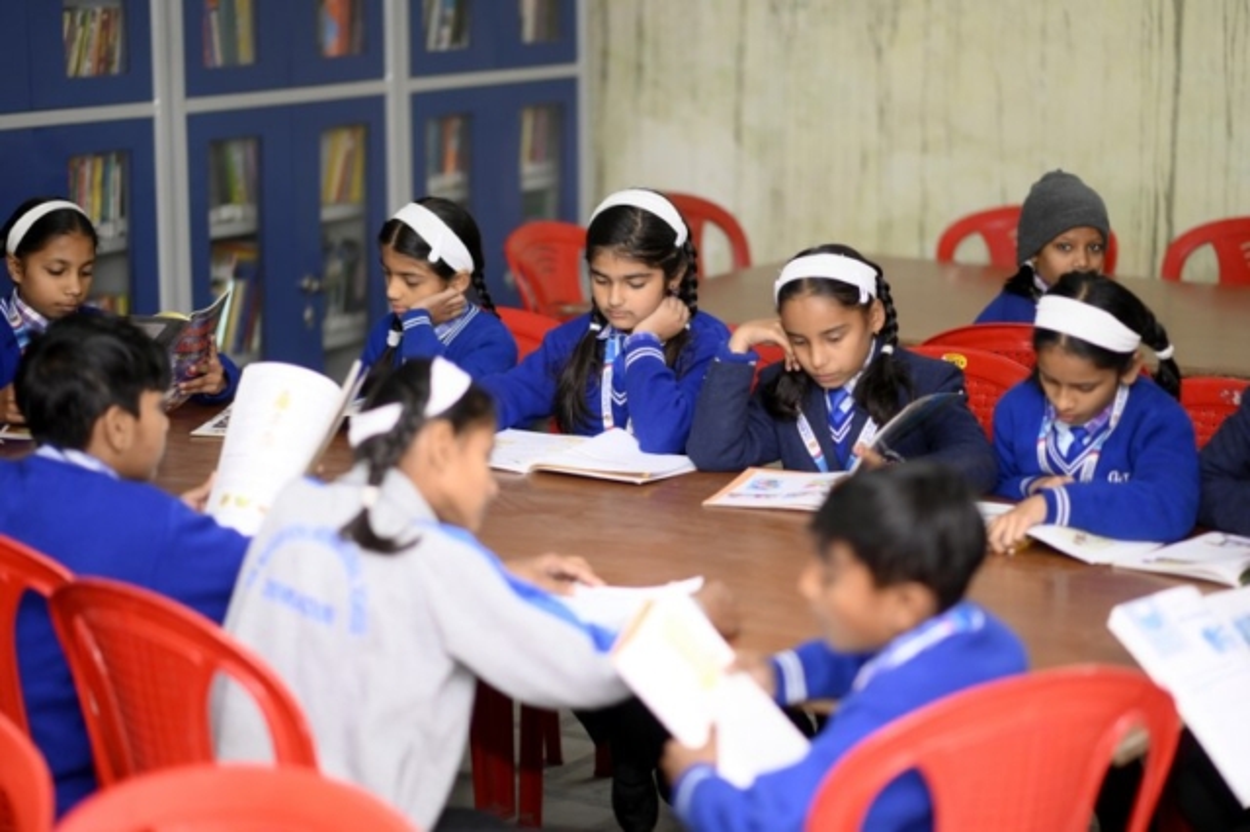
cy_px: 416
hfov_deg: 23.9
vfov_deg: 16.1
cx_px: 625
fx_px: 2950
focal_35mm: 85
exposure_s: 1/100
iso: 640
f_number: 1.8
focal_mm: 85
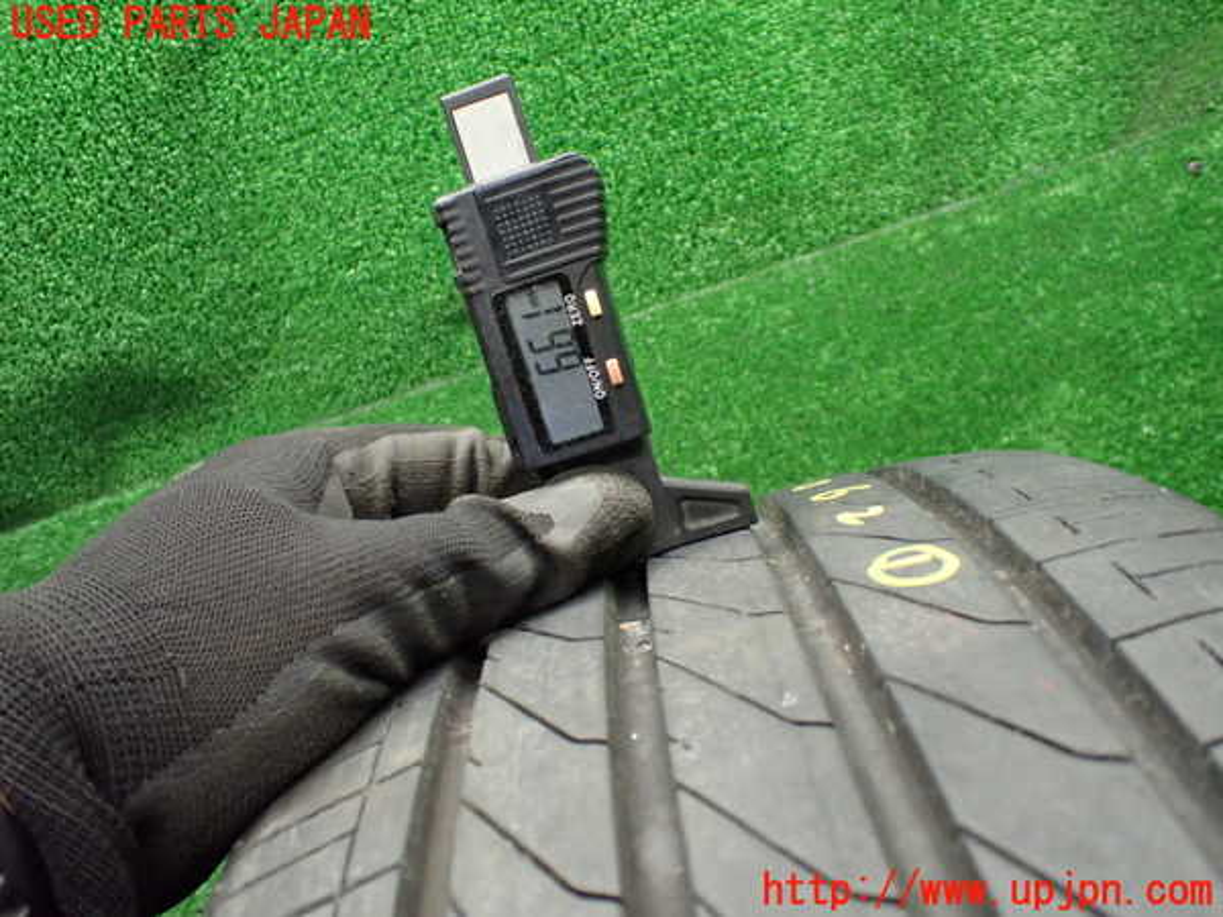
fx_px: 1060
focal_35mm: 30
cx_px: 612
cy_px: 458
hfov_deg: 60.0
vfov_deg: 46.8
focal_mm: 5.4
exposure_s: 1/125
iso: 800
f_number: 2.3
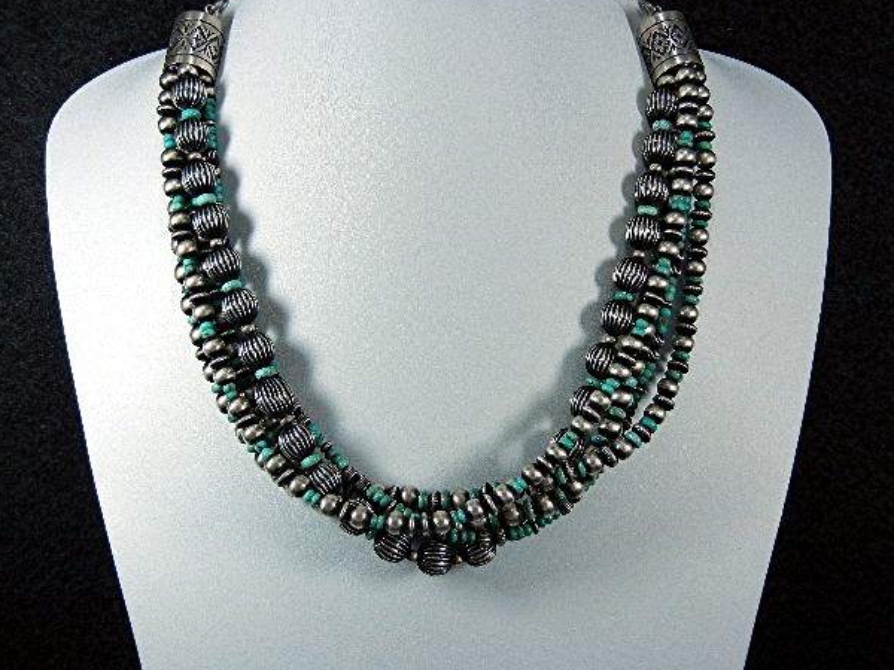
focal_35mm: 48
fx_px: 1240
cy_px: 335
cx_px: 446
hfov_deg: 39.7
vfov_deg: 30.3
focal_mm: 8.1
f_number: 3.8
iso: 160
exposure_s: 1/94.1
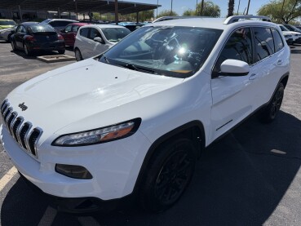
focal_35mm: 24
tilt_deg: -23.3
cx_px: 150
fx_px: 209
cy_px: 113
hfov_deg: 71.6
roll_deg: -2.0
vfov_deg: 56.8
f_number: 1.78
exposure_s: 1/9091
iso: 80
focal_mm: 6.76
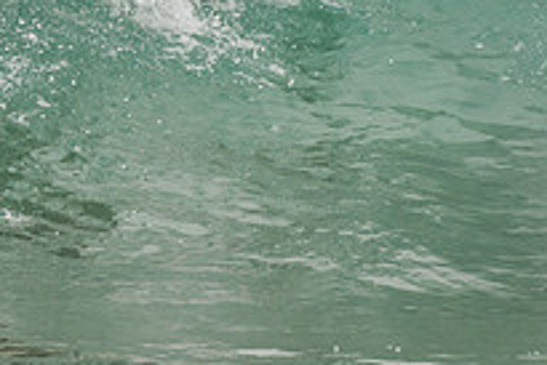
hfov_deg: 1.5
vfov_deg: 1.0
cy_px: -68
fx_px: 21515
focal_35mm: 1415
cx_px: -43
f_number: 5.6
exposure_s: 1/2000
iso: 360
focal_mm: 500
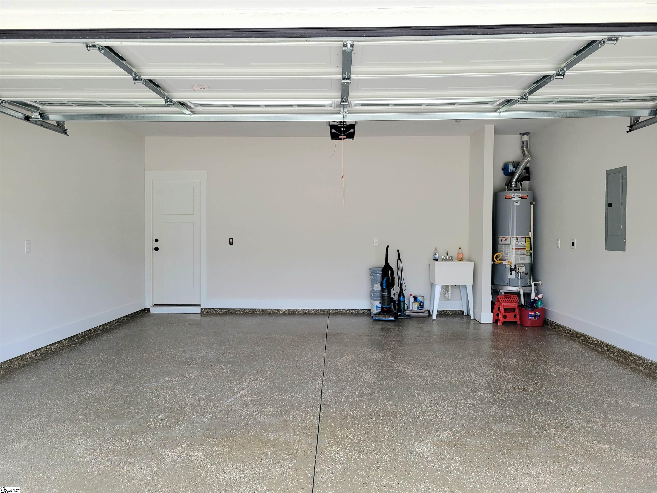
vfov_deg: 53.1
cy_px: 246
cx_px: 328
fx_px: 493
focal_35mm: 26
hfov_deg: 67.3
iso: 40
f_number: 1.8
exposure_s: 1/588
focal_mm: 5.4
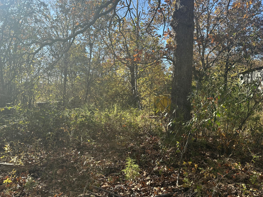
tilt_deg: -1.3
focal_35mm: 29
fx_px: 220
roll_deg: -3.1
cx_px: 139
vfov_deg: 48.2
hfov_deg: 61.6
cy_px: 96
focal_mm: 6.86
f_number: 1.78
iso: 80
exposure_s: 1/1272
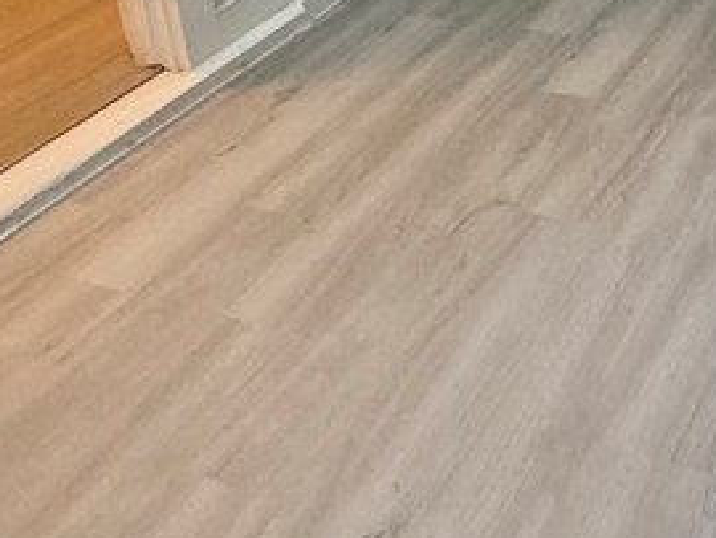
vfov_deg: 24.4
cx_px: 689
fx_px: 1097
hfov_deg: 33.5
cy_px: -146
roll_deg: +1.9
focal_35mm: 53
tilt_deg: -19.0
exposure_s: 1/60
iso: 400
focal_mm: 2.22
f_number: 2.2
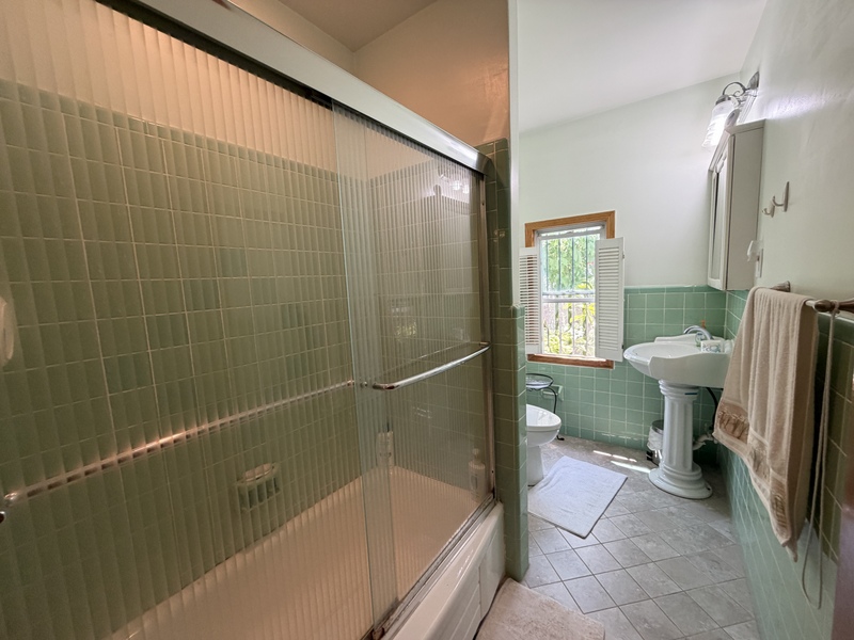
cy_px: 320
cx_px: 427
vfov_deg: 85.7
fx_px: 345
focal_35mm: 14
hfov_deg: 102.1
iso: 320
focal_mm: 2.22
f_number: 2.2
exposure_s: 1/120
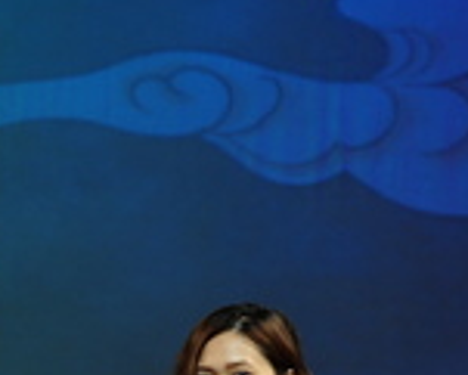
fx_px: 8122
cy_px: 387
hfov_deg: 3.3
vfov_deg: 2.6
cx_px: -598
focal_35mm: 586
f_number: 4
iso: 1000
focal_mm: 135
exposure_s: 1/125
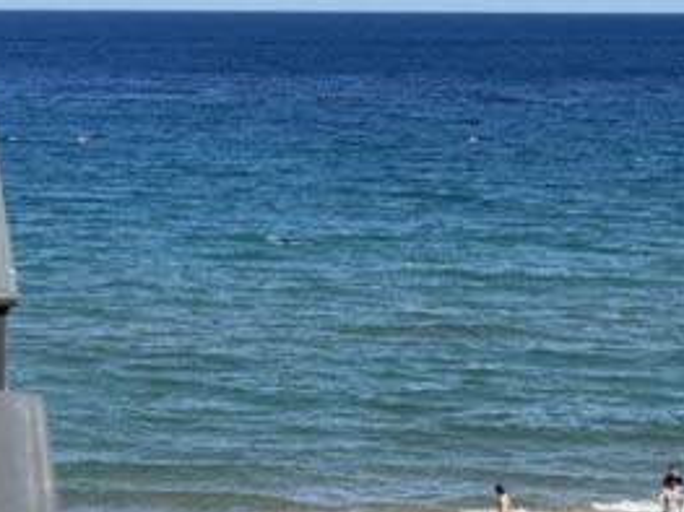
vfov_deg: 11.8
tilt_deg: -1.2
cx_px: 328
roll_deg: -0.6
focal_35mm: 124
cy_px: 34
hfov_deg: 15.9
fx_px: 2449
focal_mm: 6.76
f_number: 1.78
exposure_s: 1/3226
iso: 80
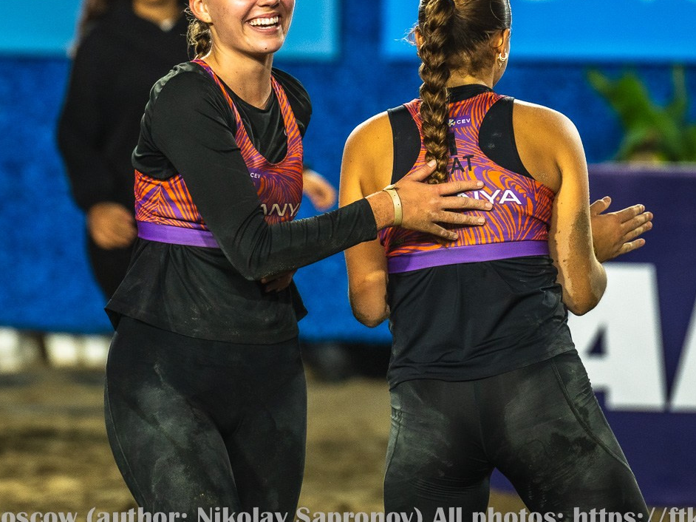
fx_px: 7880
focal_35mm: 392
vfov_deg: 3.8
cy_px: 224
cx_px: 362
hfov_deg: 5.1
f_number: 3.5
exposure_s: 1/1600
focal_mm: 200
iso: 1250
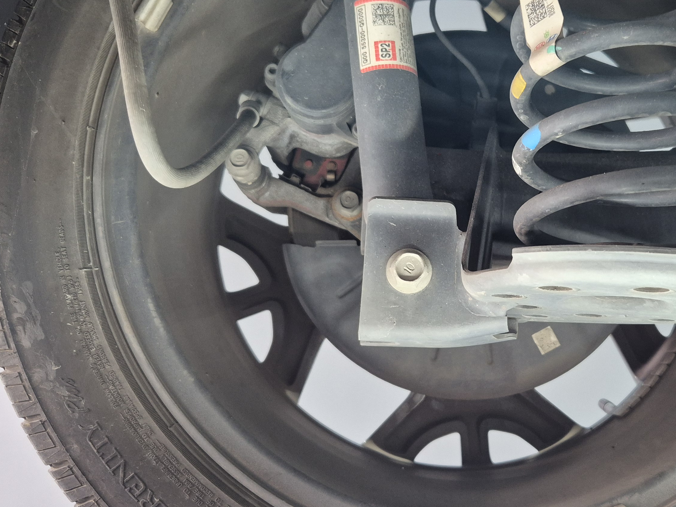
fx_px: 801
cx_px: 476
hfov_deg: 44.8
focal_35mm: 41
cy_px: 237
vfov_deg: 35.1
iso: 320
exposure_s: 1/120
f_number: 1.8
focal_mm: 5.4
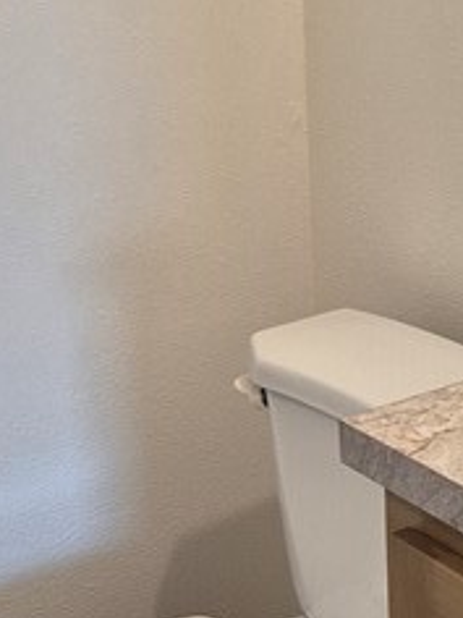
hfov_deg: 14.8
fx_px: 1783
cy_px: 120
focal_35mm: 100
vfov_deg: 19.4
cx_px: 262
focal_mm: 5.4
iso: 100
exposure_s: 1/120
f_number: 1.8
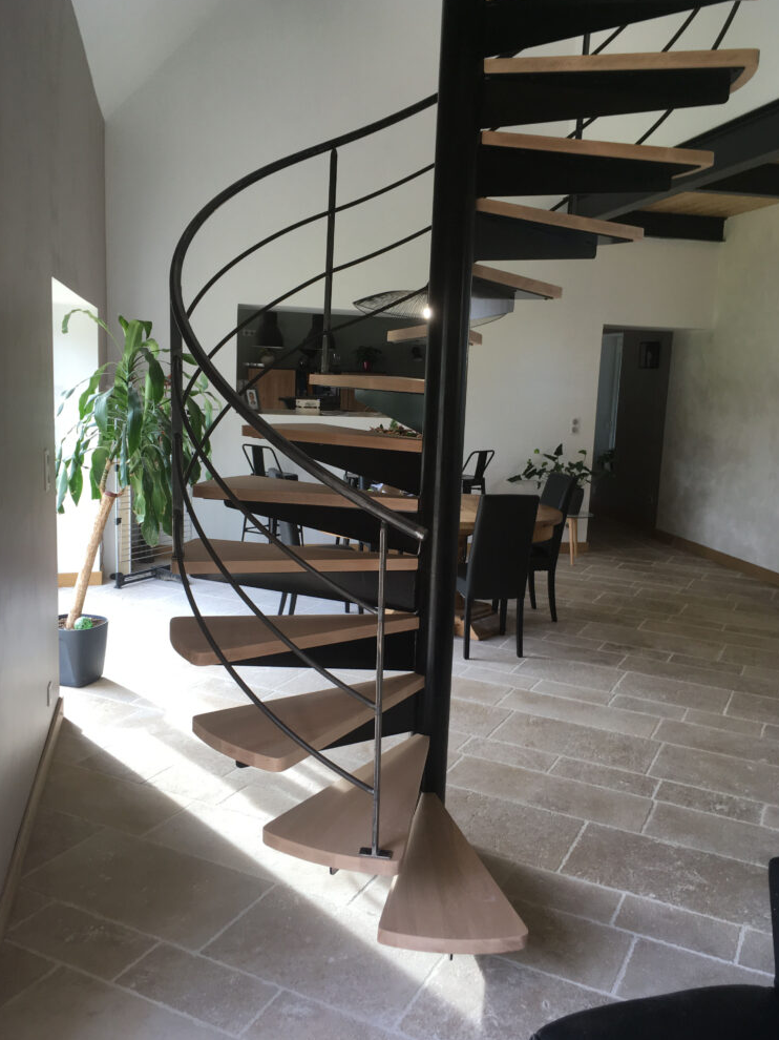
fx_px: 901
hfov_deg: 46.8
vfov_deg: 60.0
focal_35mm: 30
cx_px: 399
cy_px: 505
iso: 32
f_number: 2.2
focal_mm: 4.15
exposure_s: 1/50
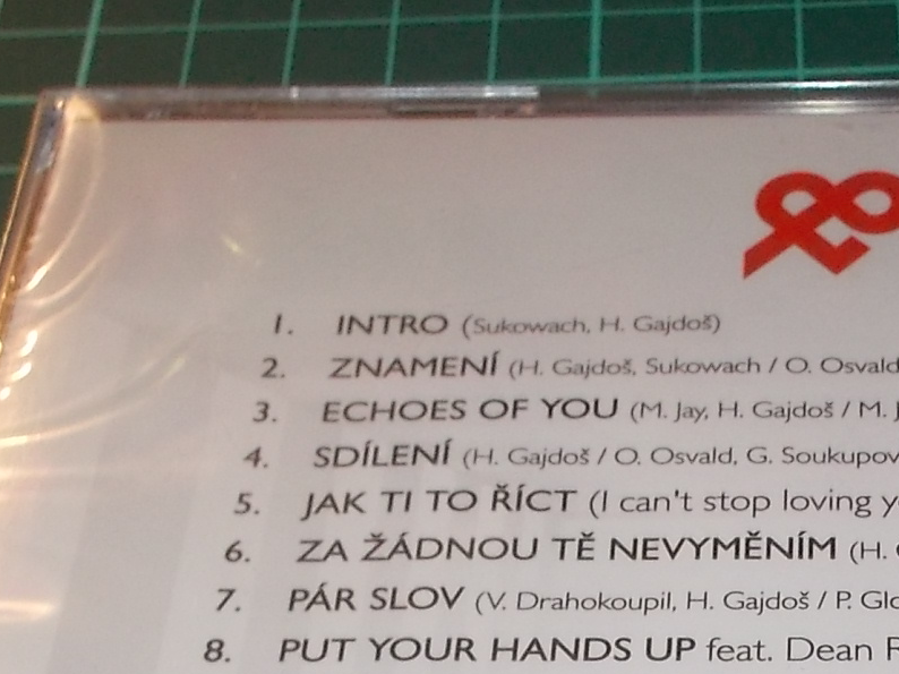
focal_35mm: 83
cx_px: 787
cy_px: 829
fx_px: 2155
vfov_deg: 16.9
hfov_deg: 23.0
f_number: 3.3
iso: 200
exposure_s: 1/30
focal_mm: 4.1
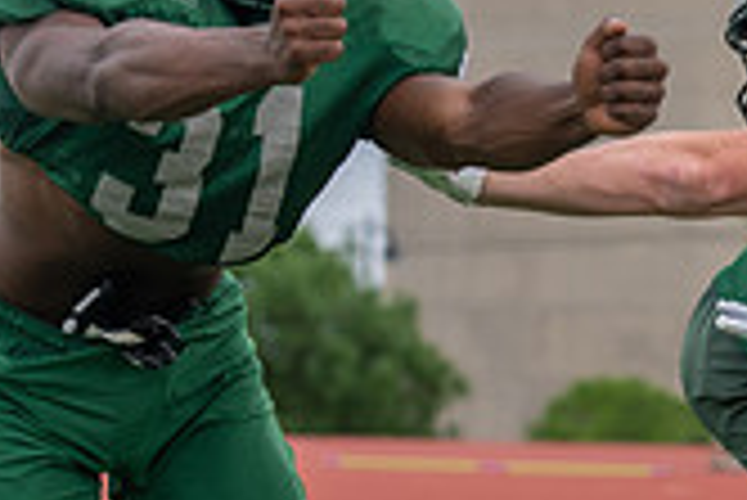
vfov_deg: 4.8
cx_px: 792
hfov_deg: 7.1
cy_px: 448
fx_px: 5960
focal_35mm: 287
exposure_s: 1/1250
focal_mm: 82
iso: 160
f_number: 3.5
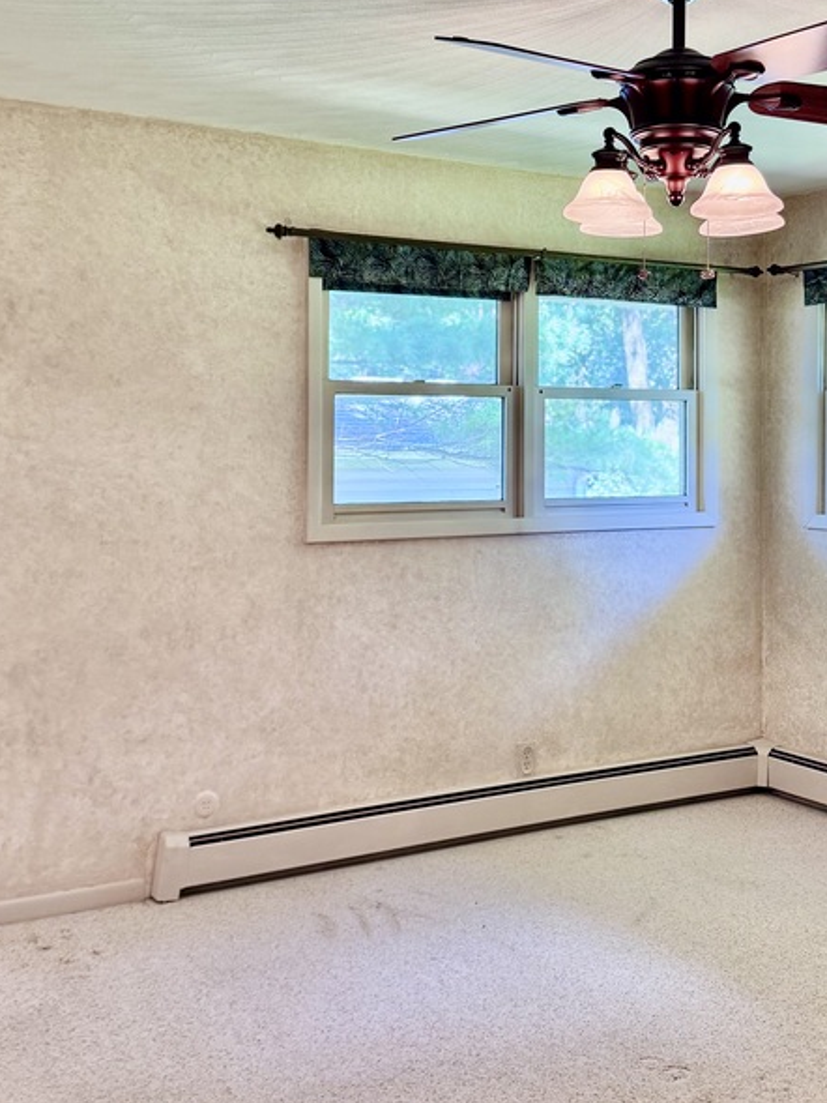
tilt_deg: +0.8
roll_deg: +0.7
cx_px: 507
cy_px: 403
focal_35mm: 44
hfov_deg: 32.8
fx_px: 1401
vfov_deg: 42.6
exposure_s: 1/60
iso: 160
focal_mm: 6.76
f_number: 1.78
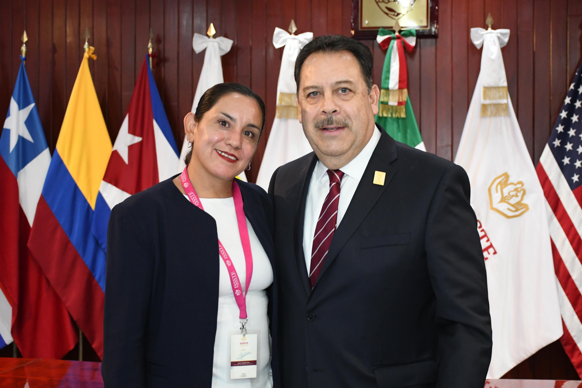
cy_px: 194
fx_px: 921
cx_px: 291
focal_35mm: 57
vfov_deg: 23.8
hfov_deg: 35.1
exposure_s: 1/100
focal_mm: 38
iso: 3200
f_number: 4.2
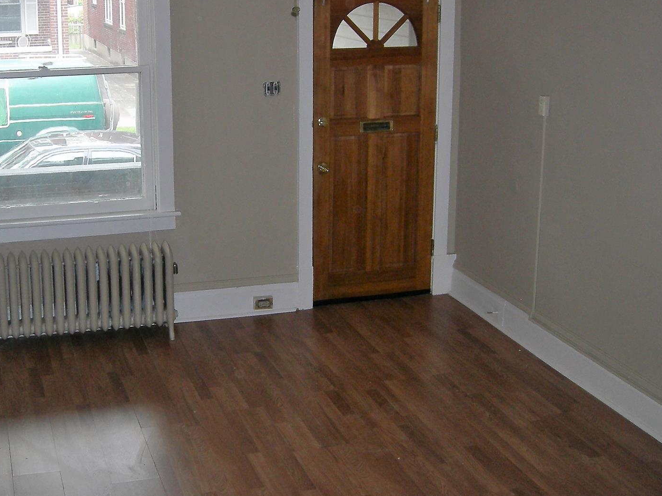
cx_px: 223
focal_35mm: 53
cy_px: 160
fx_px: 1013
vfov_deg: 27.3
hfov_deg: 35.8
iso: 92
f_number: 3.4
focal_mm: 7.5
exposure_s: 1/60.1
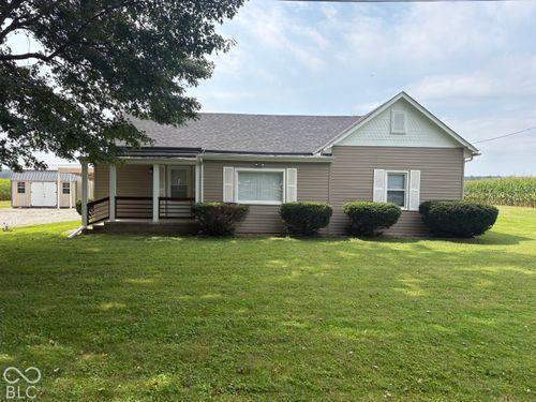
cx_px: 268
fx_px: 403
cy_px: 201
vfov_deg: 53.1
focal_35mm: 26
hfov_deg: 67.3
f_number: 1.6
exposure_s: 1/2075
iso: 50
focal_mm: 5.96
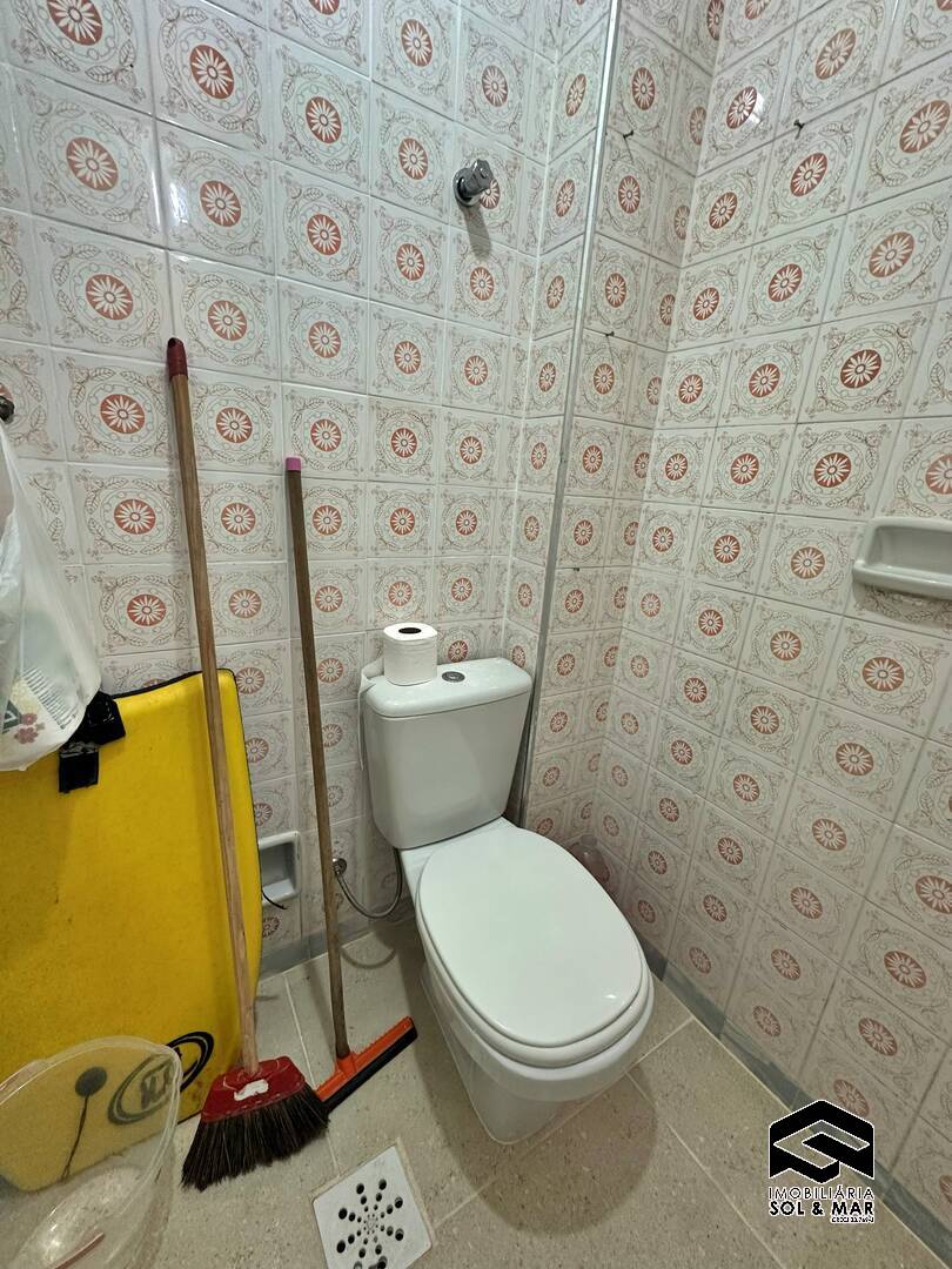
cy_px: 634
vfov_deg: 102.1
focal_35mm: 14
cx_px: 476
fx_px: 513
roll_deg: -4.9
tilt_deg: -16.1
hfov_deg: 85.7
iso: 250
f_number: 2.2
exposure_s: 1/120
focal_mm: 2.22
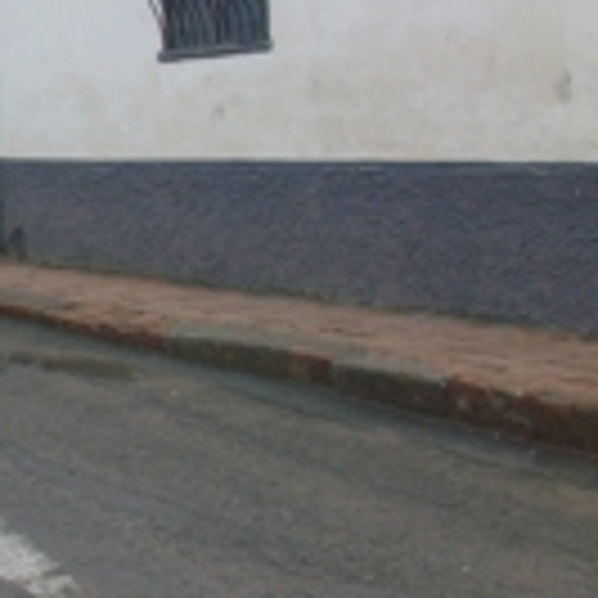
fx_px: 1661
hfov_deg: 19.6
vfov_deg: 20.3
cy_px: 180
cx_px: -40
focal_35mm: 85
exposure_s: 1/400
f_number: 2.8
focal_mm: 5.7
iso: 64
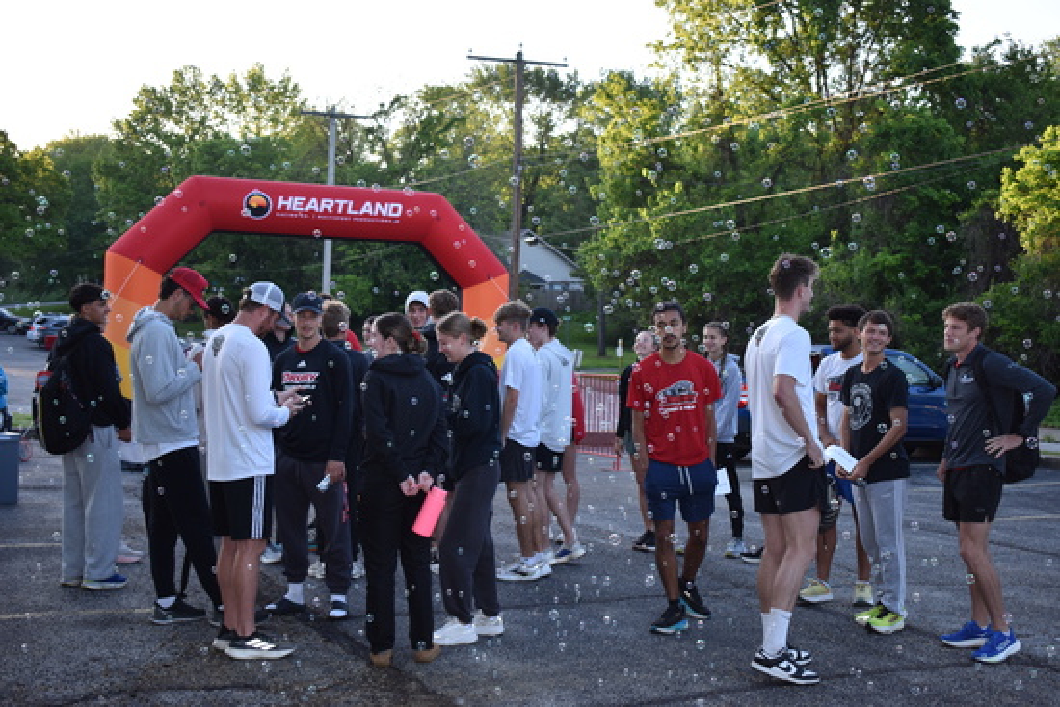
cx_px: 530
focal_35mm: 48
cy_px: 354
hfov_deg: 41.1
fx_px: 1414
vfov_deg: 28.1
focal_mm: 32
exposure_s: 1/200
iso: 280
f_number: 5
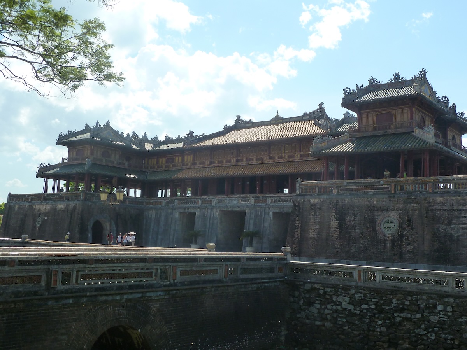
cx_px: 234
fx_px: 540
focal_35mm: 40
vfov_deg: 36.0
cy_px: 175
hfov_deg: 46.8
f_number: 5
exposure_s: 1/400
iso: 125
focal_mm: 6.5
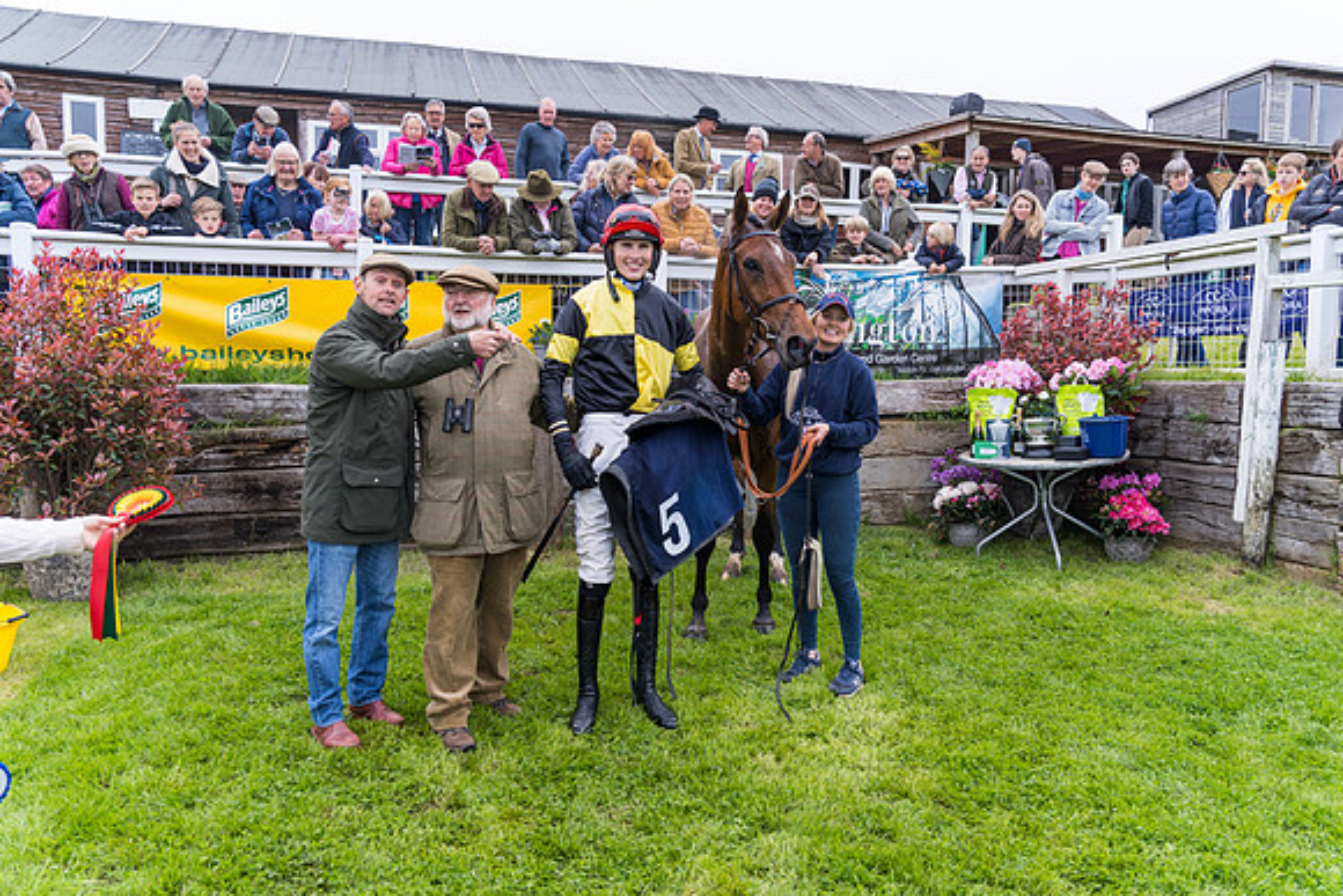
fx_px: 970
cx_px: 672
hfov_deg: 69.4
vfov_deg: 49.6
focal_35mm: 26
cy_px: 448
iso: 250
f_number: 5
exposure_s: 1/400
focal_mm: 26
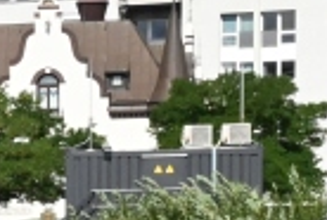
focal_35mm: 355
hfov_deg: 5.2
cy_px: 470
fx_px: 3235
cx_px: -884
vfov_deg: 3.9
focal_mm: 48
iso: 4000
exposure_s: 1/1600
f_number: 20
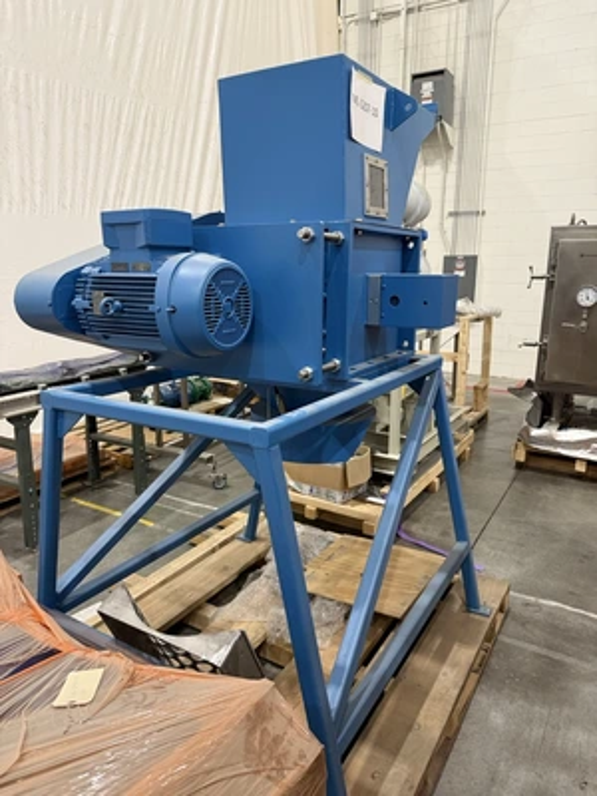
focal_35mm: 24
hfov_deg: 56.8
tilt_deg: -12.1
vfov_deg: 71.6
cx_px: 298
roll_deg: -0.4
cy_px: 398
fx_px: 552
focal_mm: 6.76
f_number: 1.78
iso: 400
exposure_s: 1/60
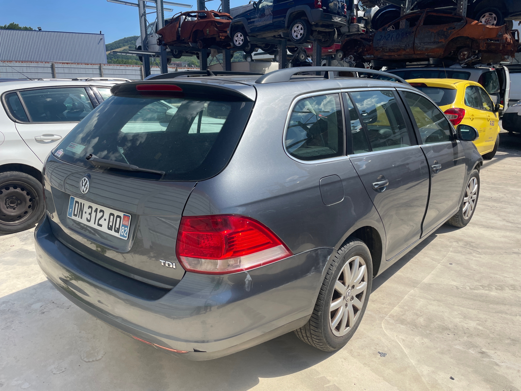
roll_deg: +0.0
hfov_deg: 67.3
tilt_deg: -16.5
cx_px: 260
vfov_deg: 53.1
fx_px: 391
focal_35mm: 26
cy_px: 196
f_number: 1.6
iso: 32
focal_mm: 4.2
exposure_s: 1/3125
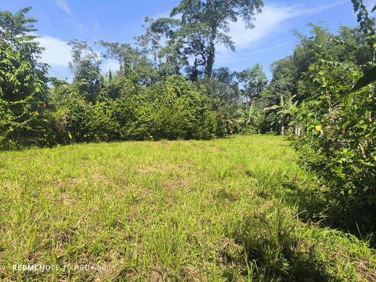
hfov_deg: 73.9
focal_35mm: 23
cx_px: 188
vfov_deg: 58.9
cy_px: 141
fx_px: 250
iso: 50
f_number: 1.65
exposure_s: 1/766
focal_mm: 6.14
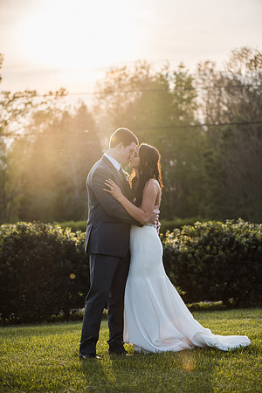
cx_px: 131
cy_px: 196
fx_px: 1146
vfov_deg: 19.5
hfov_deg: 13.0
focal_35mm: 105
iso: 100
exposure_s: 1/1000
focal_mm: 105
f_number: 3.5
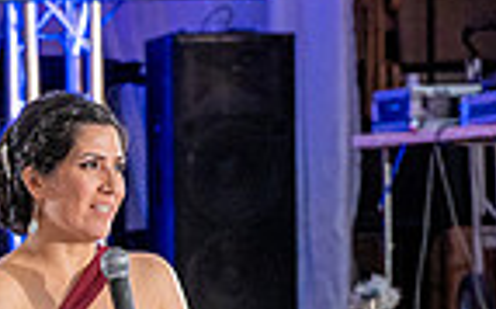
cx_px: -121
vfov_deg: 4.5
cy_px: 620
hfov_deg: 7.2
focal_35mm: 290
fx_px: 3915
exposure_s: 1/200
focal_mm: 70
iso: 1600
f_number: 3.2
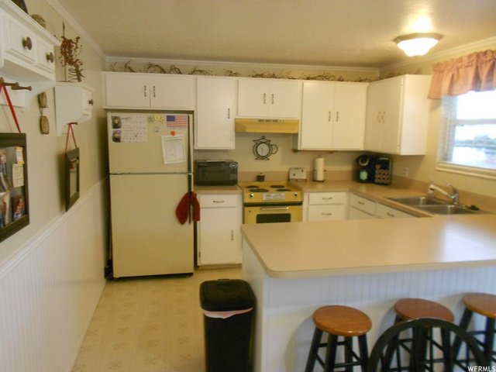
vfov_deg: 53.1
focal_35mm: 26
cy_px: 186
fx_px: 373
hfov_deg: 67.3
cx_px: 248
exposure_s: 1/15
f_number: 3.2
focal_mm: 4.6
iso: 400
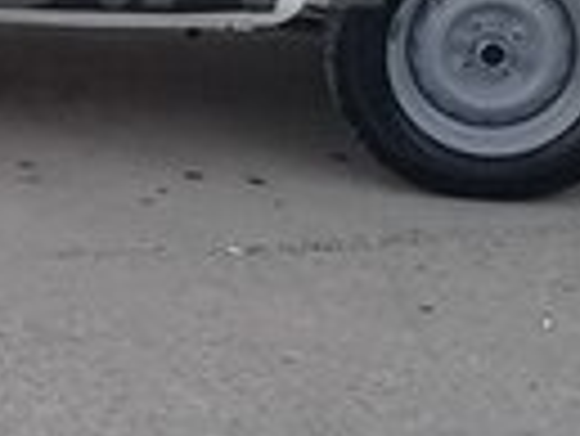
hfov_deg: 12.3
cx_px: -76
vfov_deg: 9.3
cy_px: -61
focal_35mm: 158
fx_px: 2650
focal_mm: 3.3
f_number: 2.2
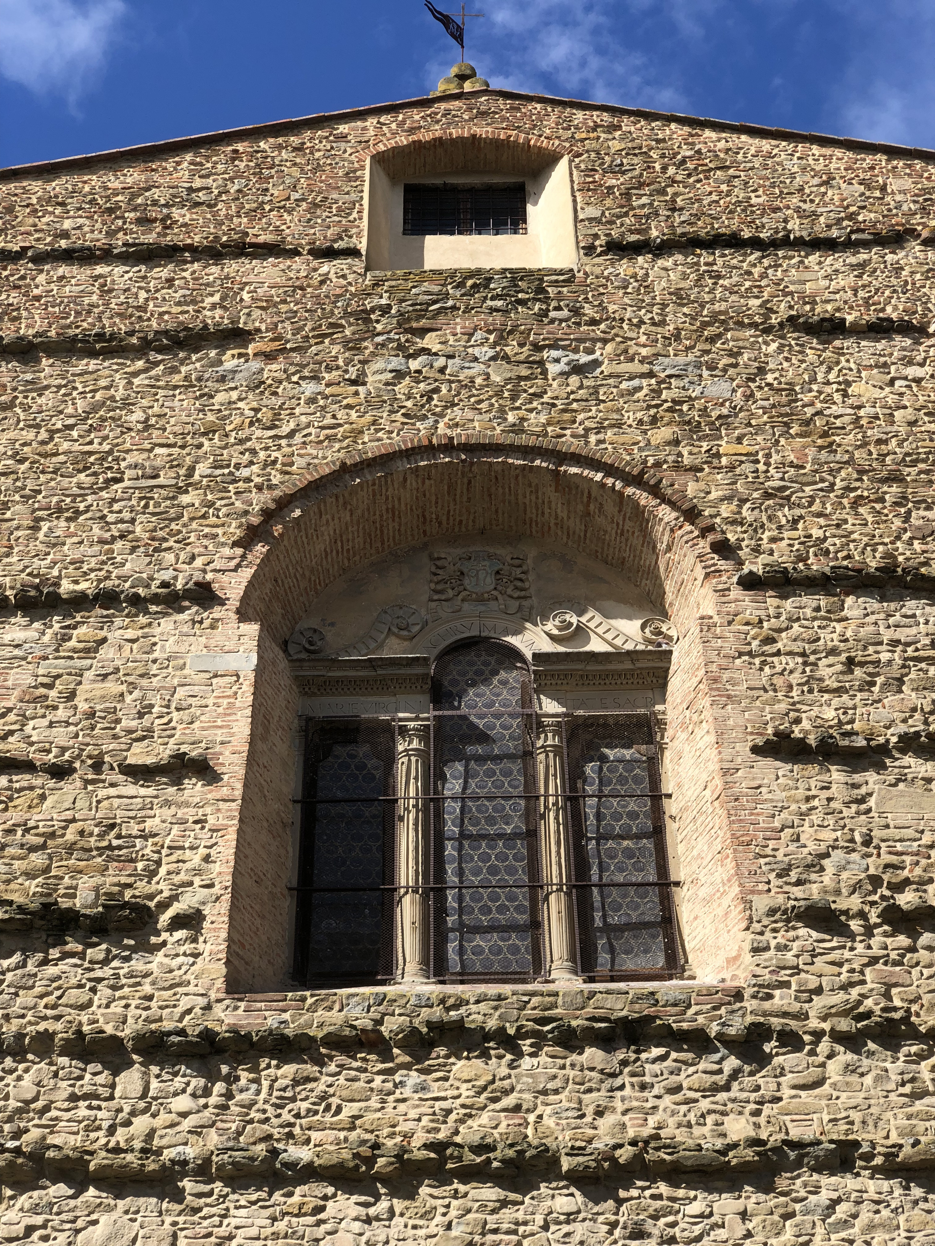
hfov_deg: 28.0
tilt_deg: +42.1
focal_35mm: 52
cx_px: 468
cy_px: 623
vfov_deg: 36.8
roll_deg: +1.3
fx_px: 1873
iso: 16
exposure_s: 1/783
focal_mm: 6
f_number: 2.4
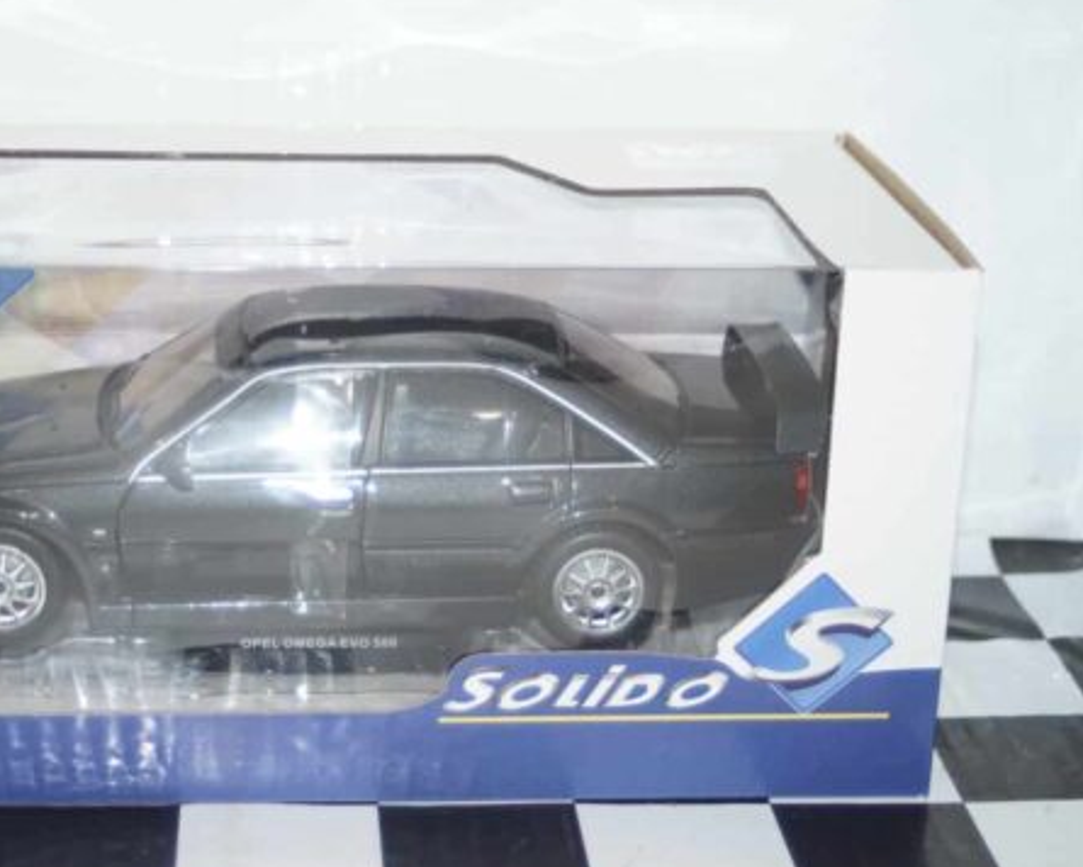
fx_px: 2436
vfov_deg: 20.2
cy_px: 451
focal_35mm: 76
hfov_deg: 25.0
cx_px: 375
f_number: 4.5
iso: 800
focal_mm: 40
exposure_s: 1/100
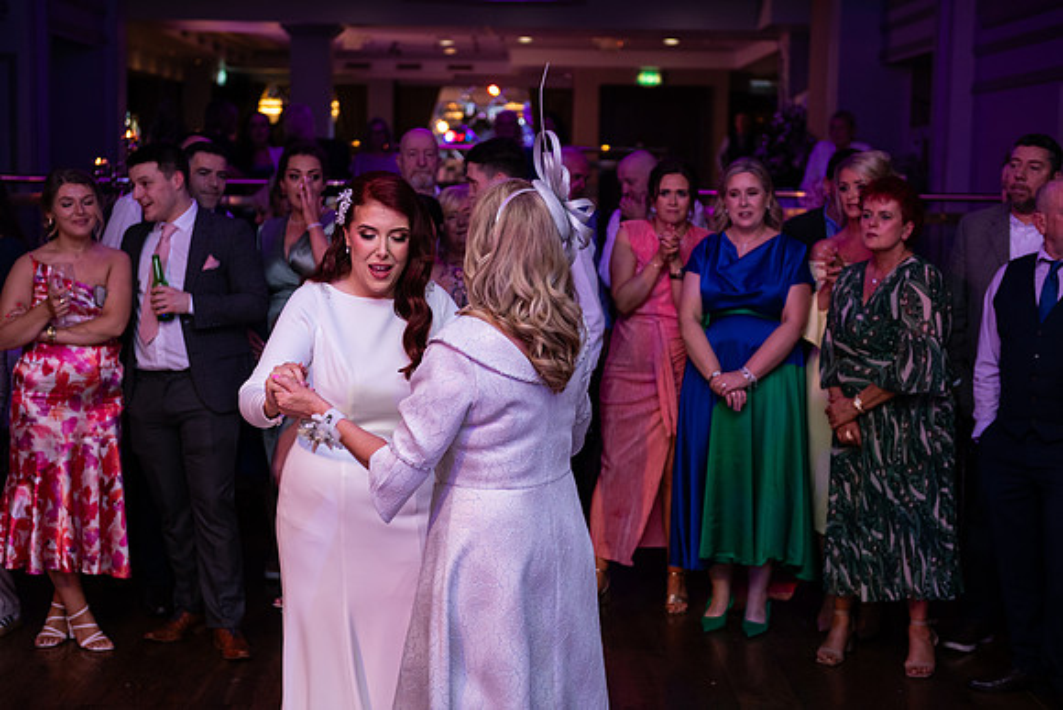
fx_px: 1713
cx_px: 532
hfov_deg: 34.5
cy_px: 355
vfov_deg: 23.4
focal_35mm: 58
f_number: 3.5
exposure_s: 1/160
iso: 500
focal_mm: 58
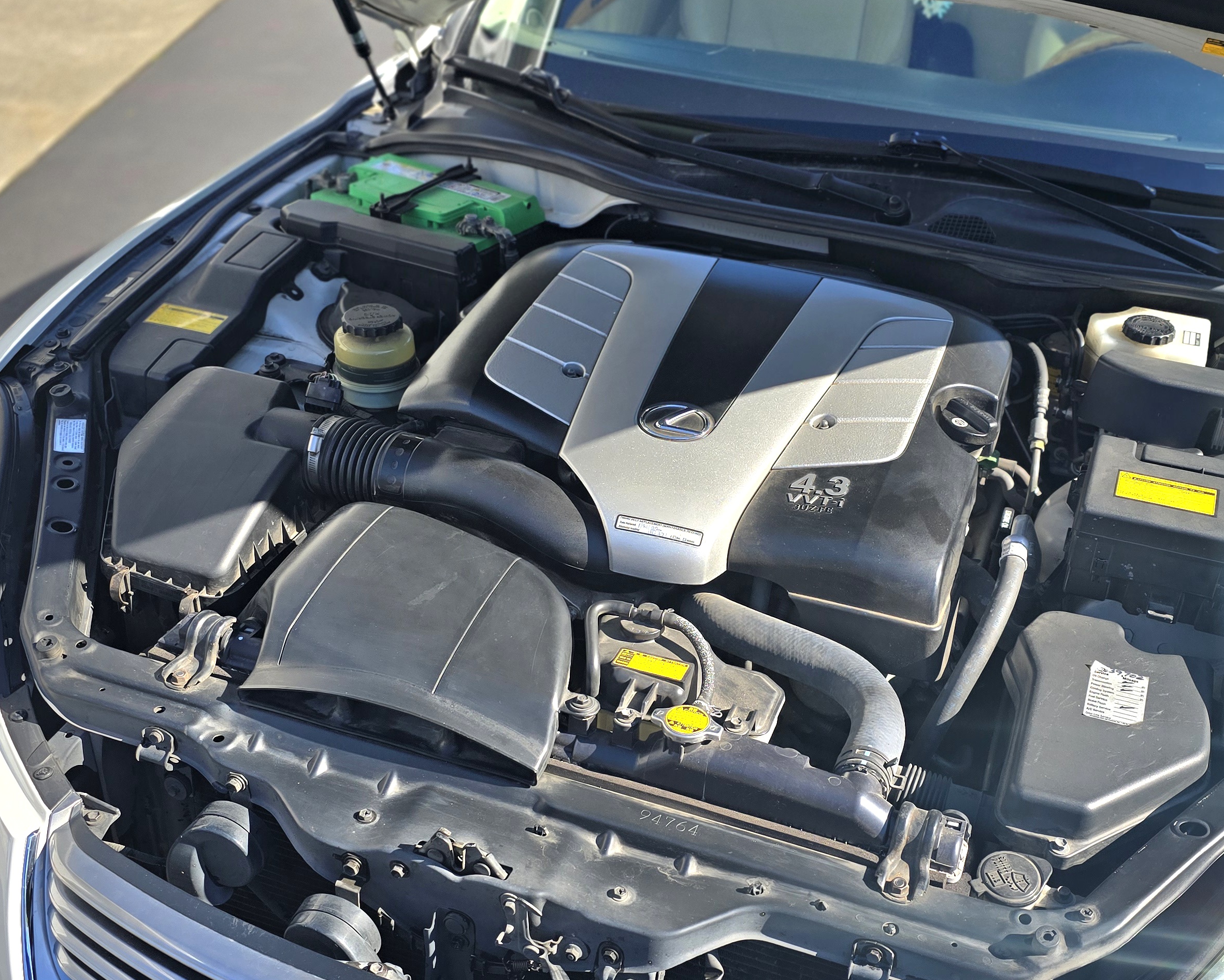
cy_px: 544
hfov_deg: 47.8
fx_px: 1377
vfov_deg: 39.1
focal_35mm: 38
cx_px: 704
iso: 12
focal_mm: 6.3
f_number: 1.7
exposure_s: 1/667
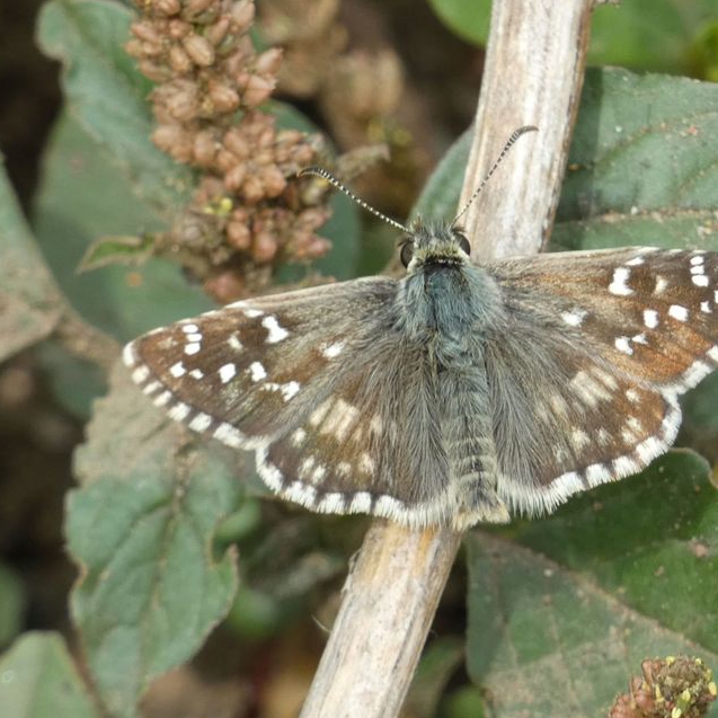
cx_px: 473
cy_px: 358
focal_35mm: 573
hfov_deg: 3.1
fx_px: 13446
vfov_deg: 3.1
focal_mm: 86.7
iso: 100
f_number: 5.6
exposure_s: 1/100
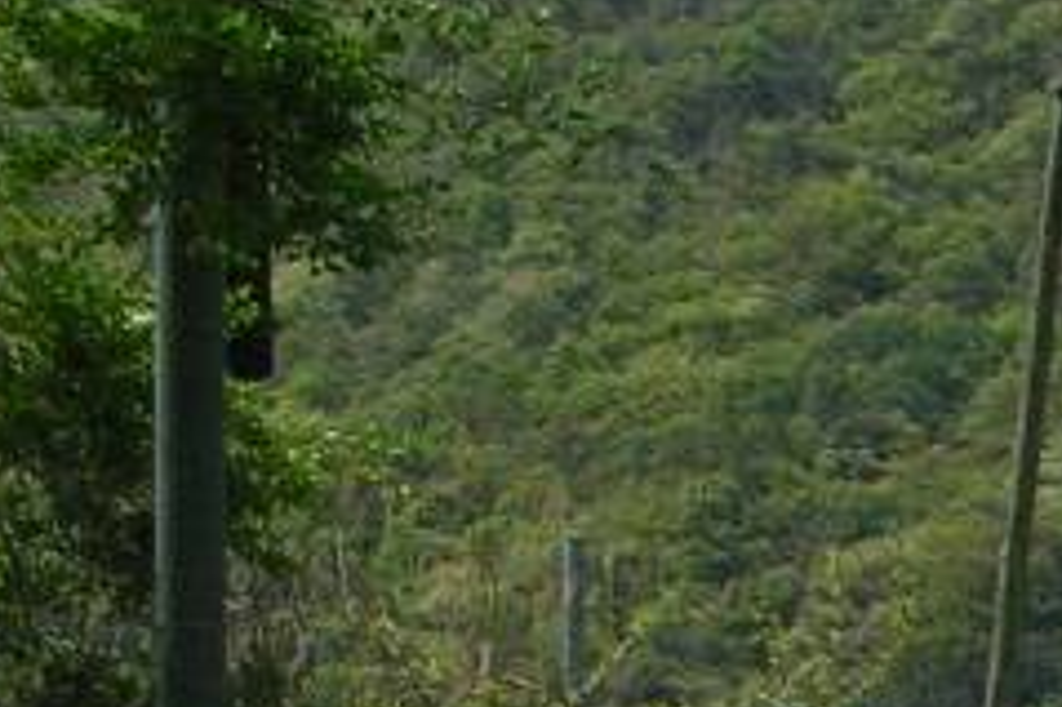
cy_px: 1196
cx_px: 2213
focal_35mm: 156
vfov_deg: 8.5
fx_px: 4599
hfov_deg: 11.6
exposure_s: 1/286
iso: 50
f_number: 5.6
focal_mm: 5.8
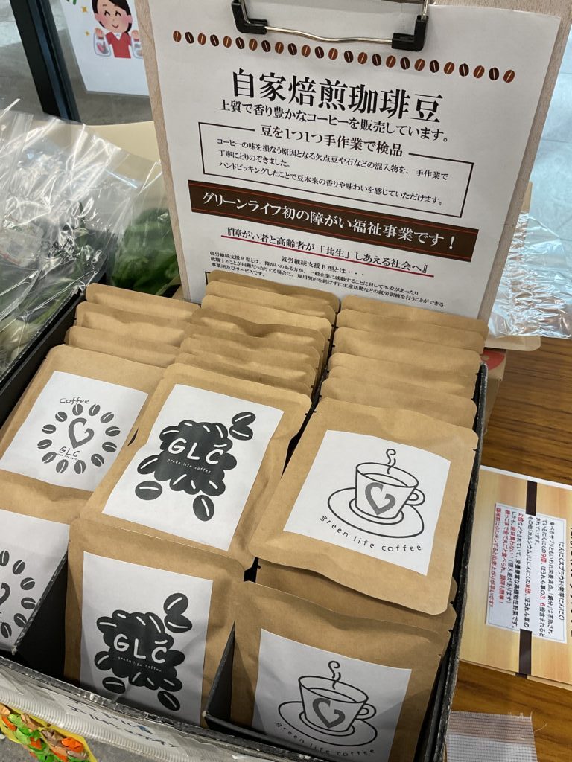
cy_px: 381
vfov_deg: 61.7
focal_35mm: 29
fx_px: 639
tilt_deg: -46.8
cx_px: 286
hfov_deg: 48.2
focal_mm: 3
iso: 64
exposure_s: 1/120
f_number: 1.8
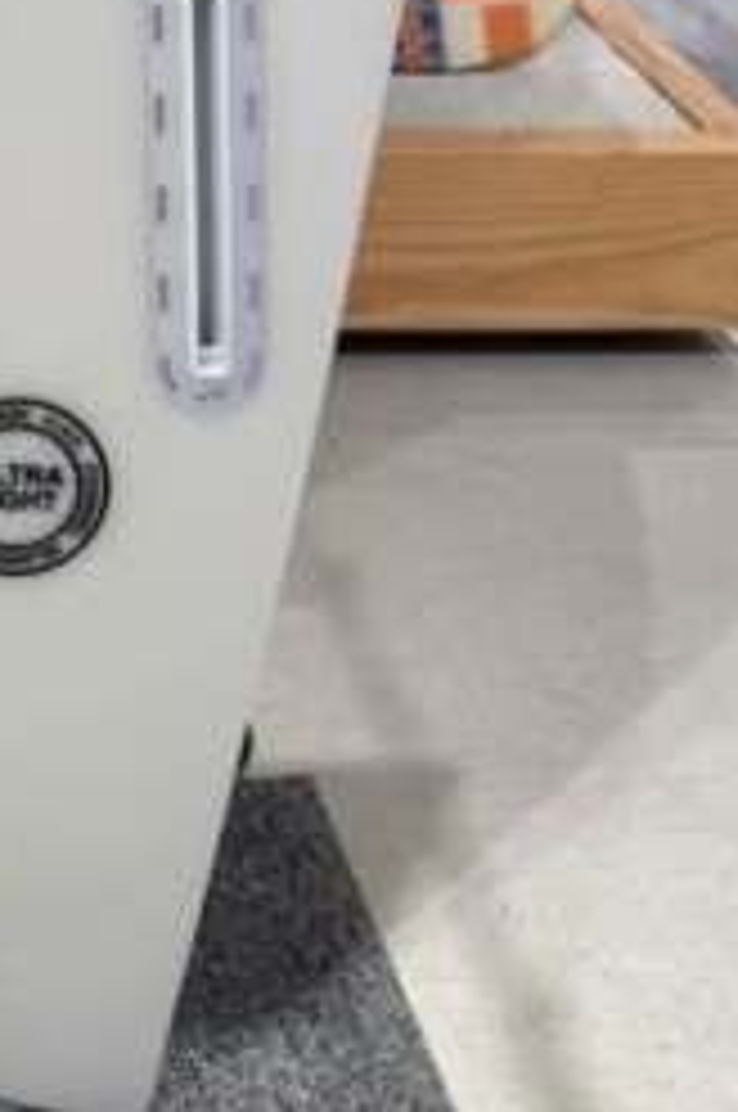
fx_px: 2498
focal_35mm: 81
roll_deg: +0.0
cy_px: -428
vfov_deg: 21.9
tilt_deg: -10.5
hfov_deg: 15.6
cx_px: -351
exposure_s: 1/120
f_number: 1.78
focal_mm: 6.76
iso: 100
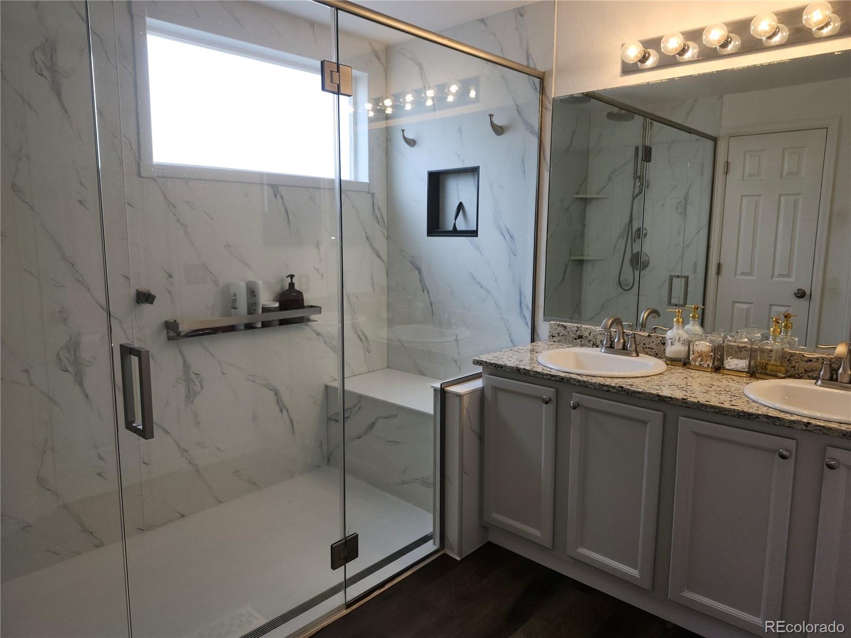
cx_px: 426
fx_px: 565
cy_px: 319
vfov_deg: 58.9
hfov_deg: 73.9
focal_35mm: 23
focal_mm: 5.54
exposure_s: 1/120
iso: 32
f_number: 1.8
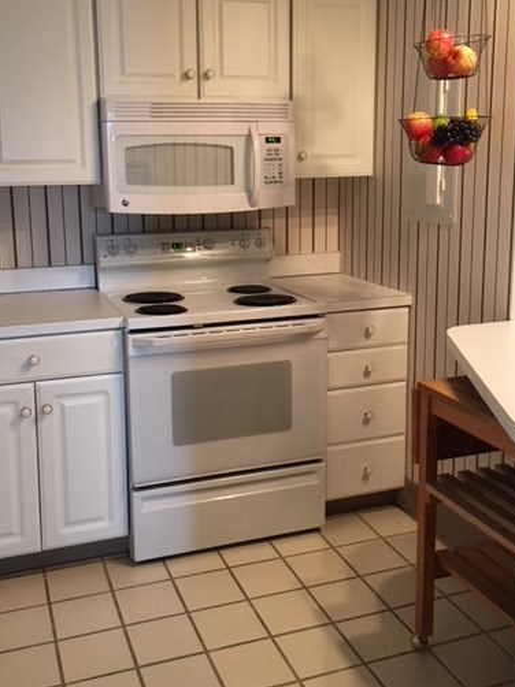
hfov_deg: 38.6
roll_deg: +1.1
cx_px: 240
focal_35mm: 37
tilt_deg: -8.9
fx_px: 735
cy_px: 283
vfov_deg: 49.9
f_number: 2.2
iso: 100
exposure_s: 1/30
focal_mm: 4.15
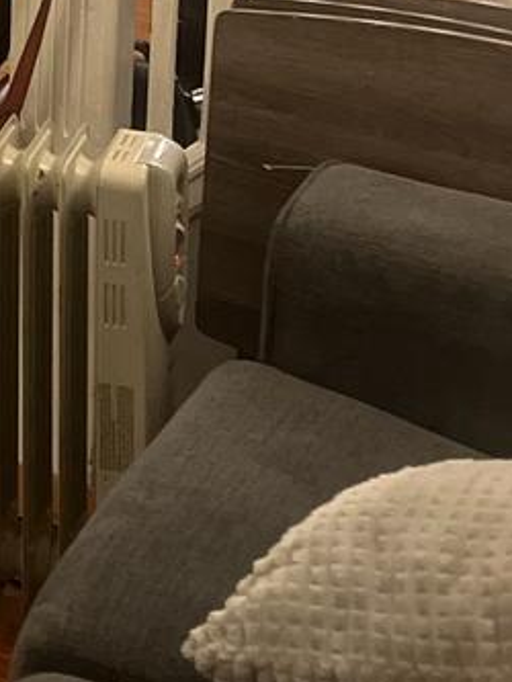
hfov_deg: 10.8
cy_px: -289
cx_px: -657
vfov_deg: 15.4
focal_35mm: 120
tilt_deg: -14.3
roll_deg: +2.0
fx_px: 2365
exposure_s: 1/40
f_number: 1.6
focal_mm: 5.1
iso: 500
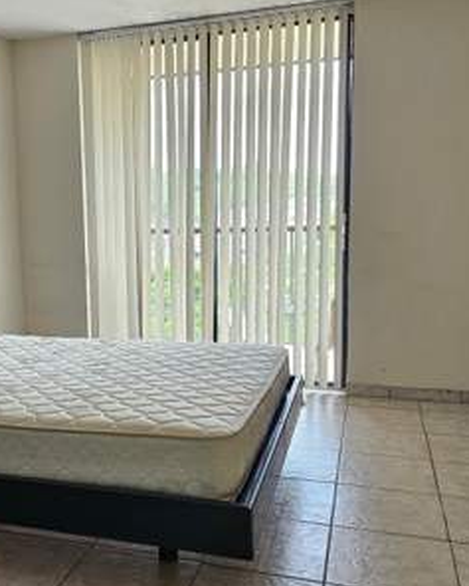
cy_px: 287
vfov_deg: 47.9
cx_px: 133
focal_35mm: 38
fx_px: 659
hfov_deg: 38.4
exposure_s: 1/120
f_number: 1.8
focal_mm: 5
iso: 250
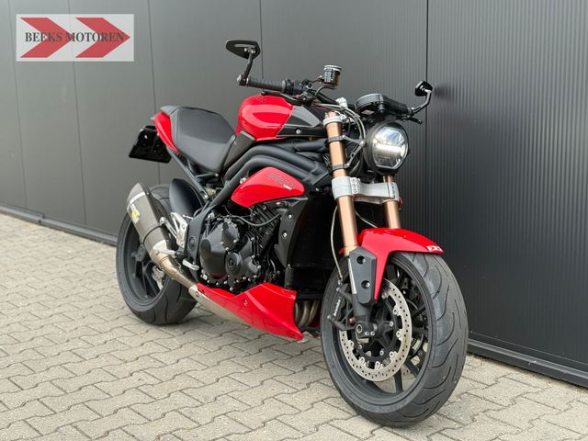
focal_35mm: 48
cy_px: 220
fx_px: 815
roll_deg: +1.5
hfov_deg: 39.7
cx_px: 294
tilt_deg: -9.1
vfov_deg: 30.3
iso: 80
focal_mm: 6.76
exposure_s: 1/279
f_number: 1.78
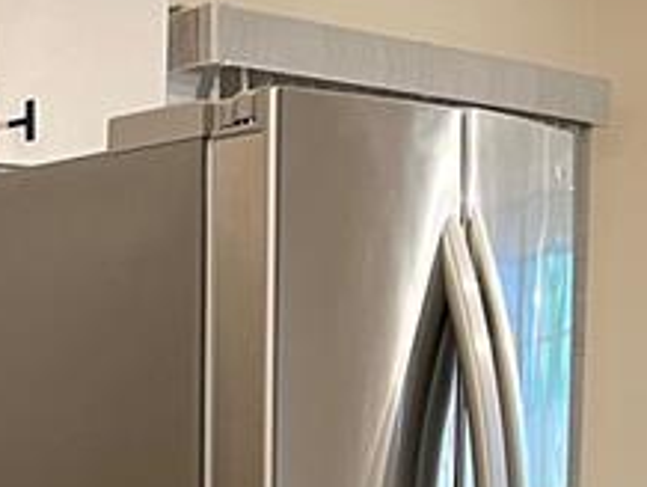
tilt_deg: -11.0
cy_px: 950
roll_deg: +4.2
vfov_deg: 11.1
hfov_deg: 12.8
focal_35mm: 122
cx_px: -849
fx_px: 2283
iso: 200
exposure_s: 1/60
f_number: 1.5
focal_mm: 5.7
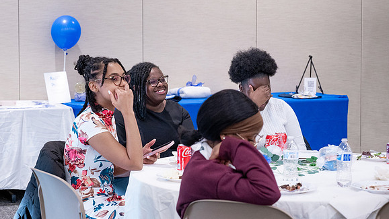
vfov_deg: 12.1
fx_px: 1031
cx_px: 183
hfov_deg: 21.4
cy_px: 84
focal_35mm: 100
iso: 1600
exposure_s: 1/200
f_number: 4
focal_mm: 70
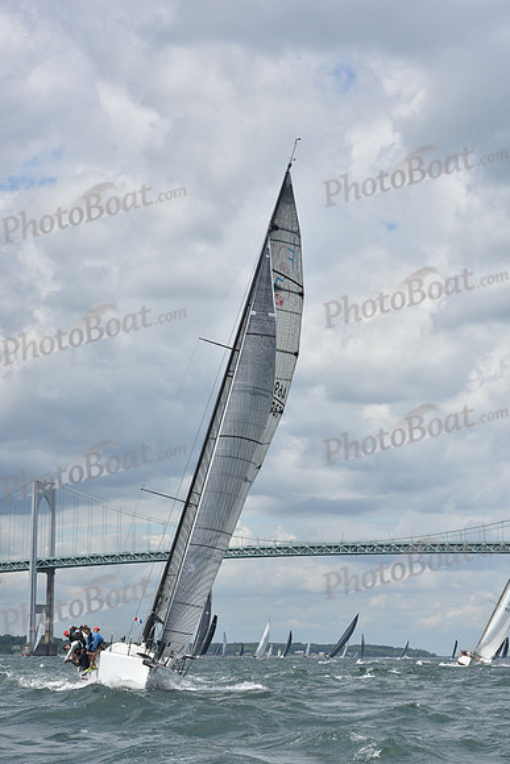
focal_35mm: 98
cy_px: 382
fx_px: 2081
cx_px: 255
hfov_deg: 14.0
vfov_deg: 20.8
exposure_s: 1/1000
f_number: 9
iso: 250
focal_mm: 98
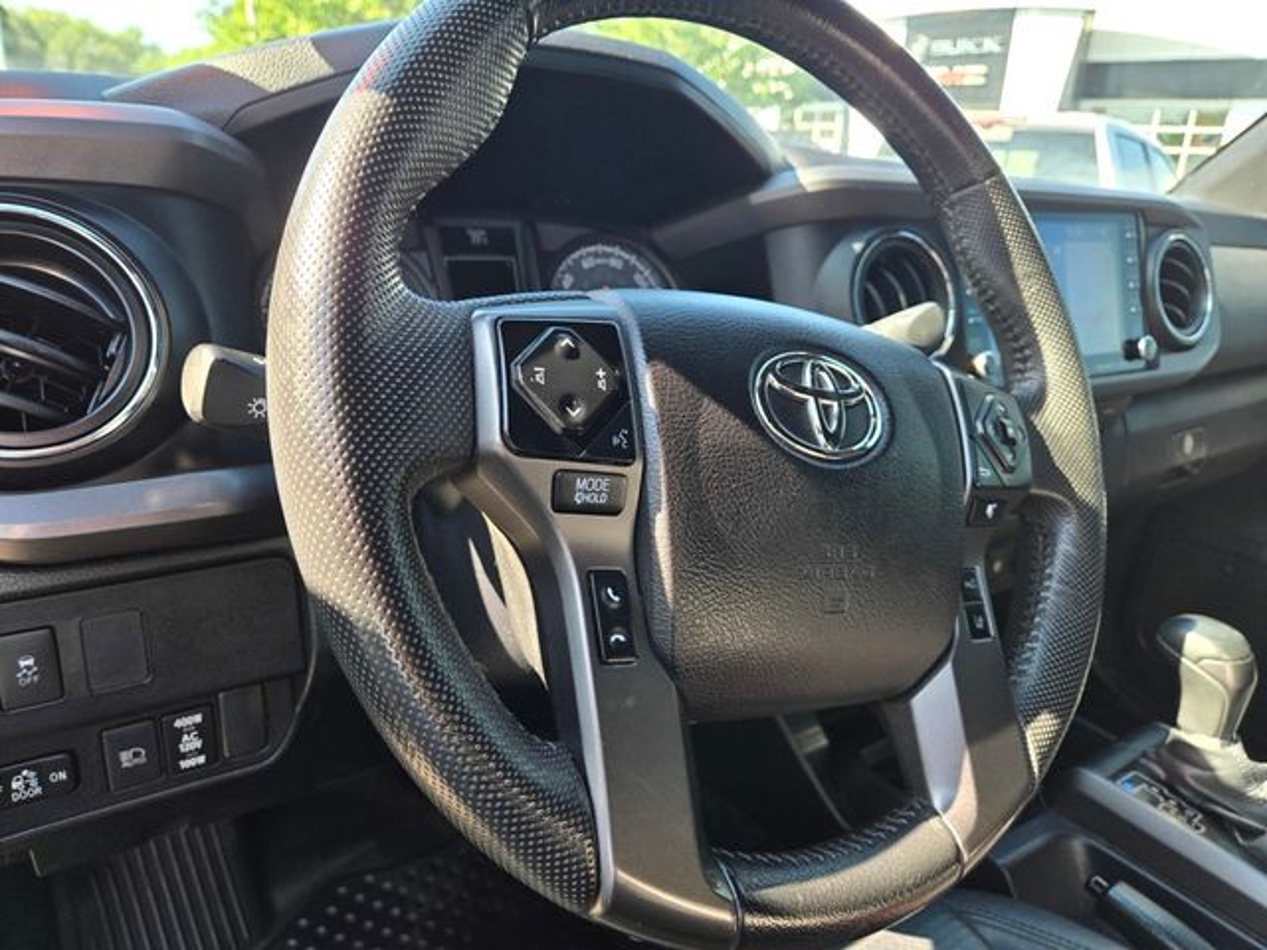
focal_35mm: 23
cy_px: 475
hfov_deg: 73.9
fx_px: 842
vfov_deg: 58.9
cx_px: 634
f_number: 1.8
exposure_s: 1/180
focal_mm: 5.4
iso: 80
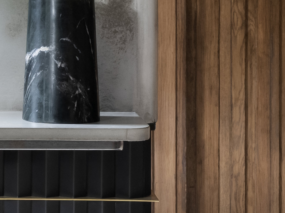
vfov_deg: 6.4
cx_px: 14
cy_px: -86
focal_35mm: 229
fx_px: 1885
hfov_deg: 8.6
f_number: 11
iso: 800
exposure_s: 4
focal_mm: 45
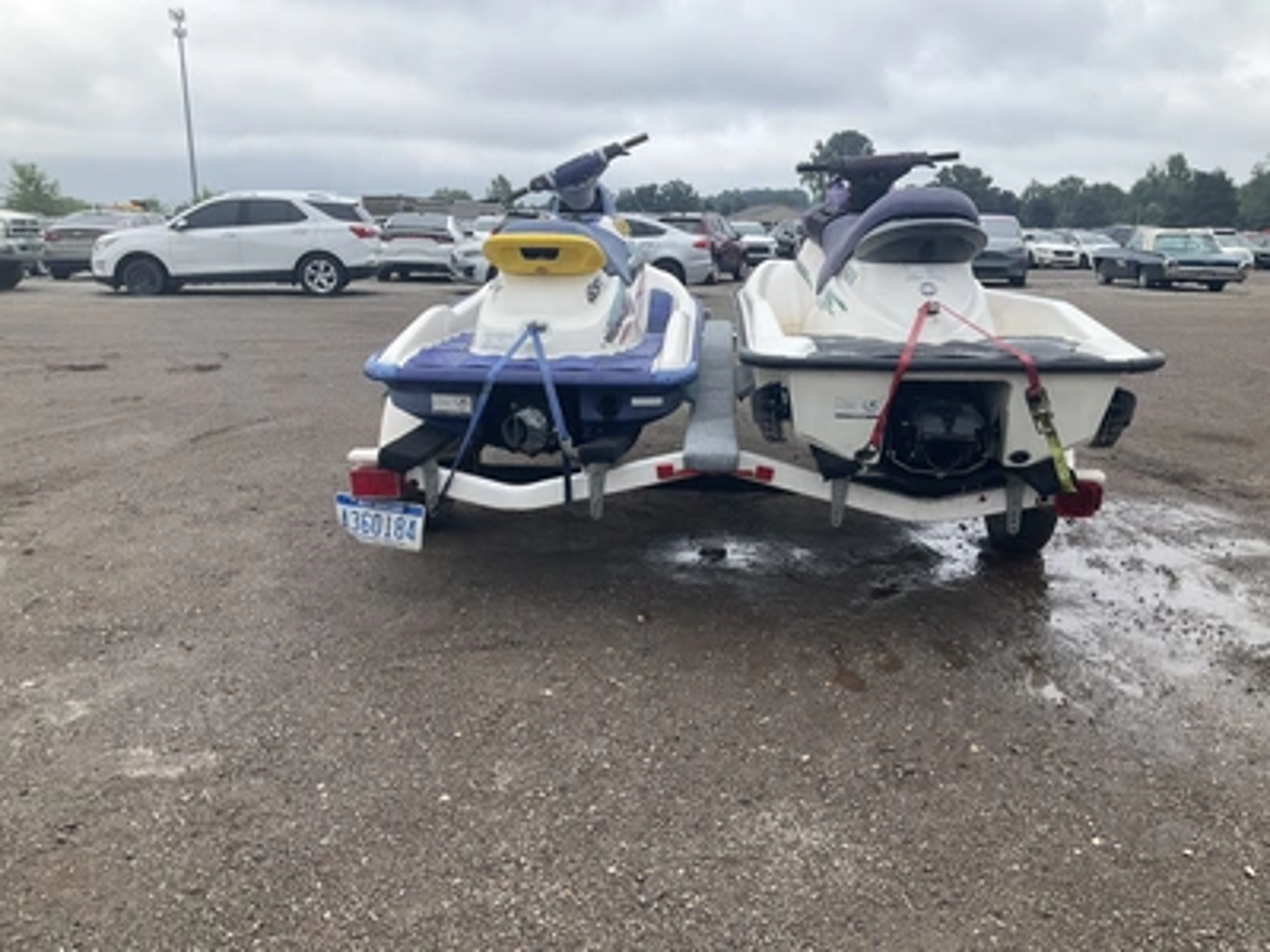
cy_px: 476
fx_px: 1064
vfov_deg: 48.2
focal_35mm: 29
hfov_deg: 61.7
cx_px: 635
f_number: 1.8
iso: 25
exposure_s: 1/770
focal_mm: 3
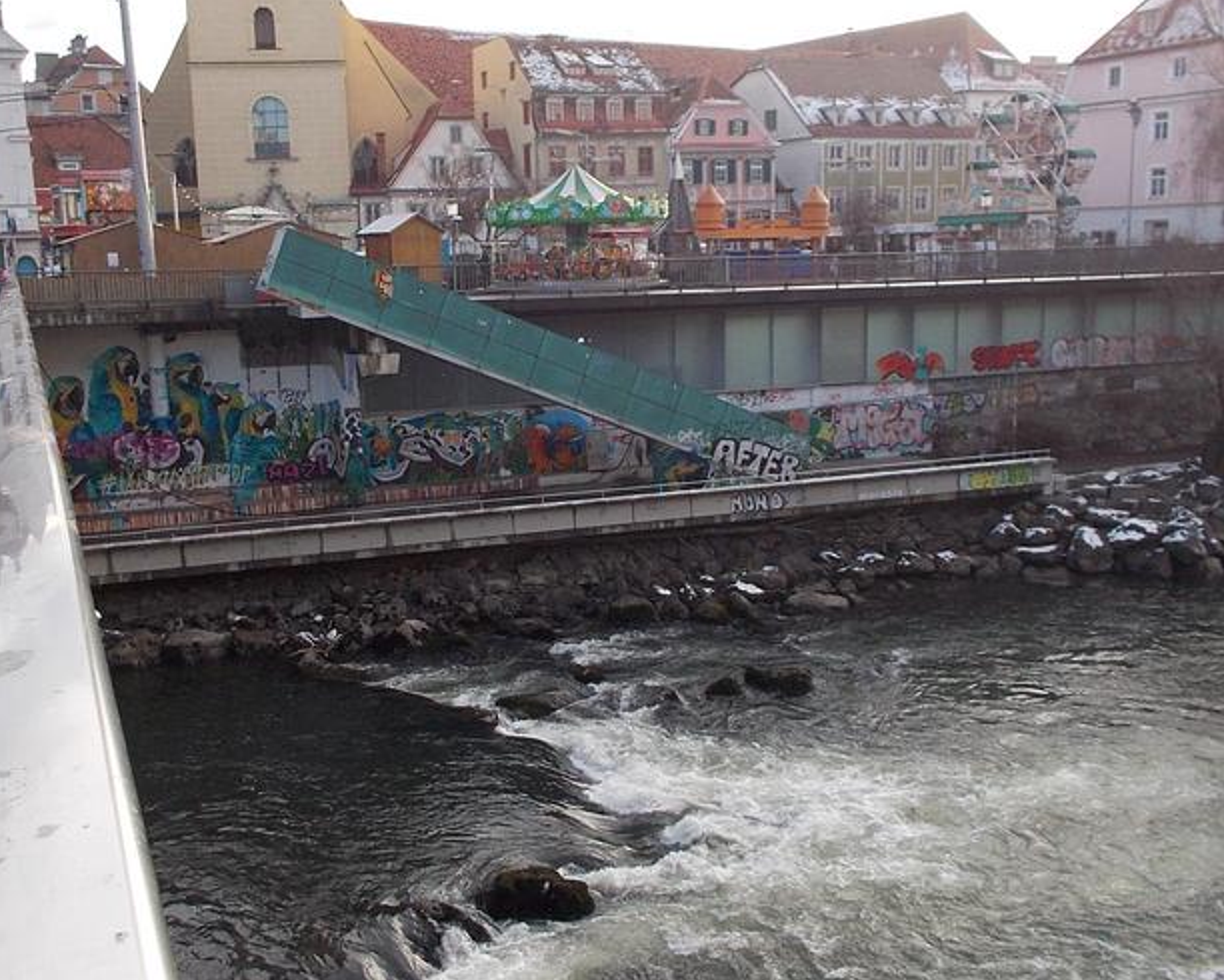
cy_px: 466
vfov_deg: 40.1
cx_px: 522
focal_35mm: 37
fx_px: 1341
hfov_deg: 48.9
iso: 125
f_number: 3.3
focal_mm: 4.1
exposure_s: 1/250
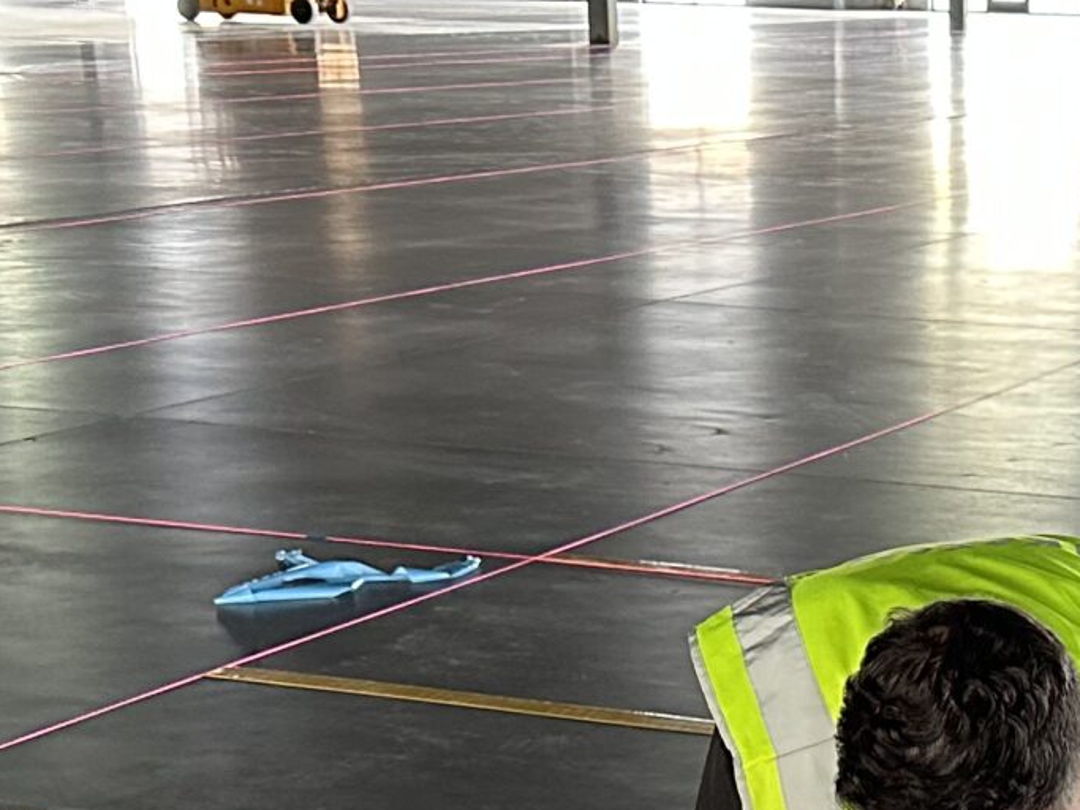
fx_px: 2807
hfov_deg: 20.9
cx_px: 1135
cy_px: 1302
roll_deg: -1.7
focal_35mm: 90
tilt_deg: -24.6
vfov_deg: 14.9
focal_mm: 6.86
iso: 500
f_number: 1.78
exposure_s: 1/60
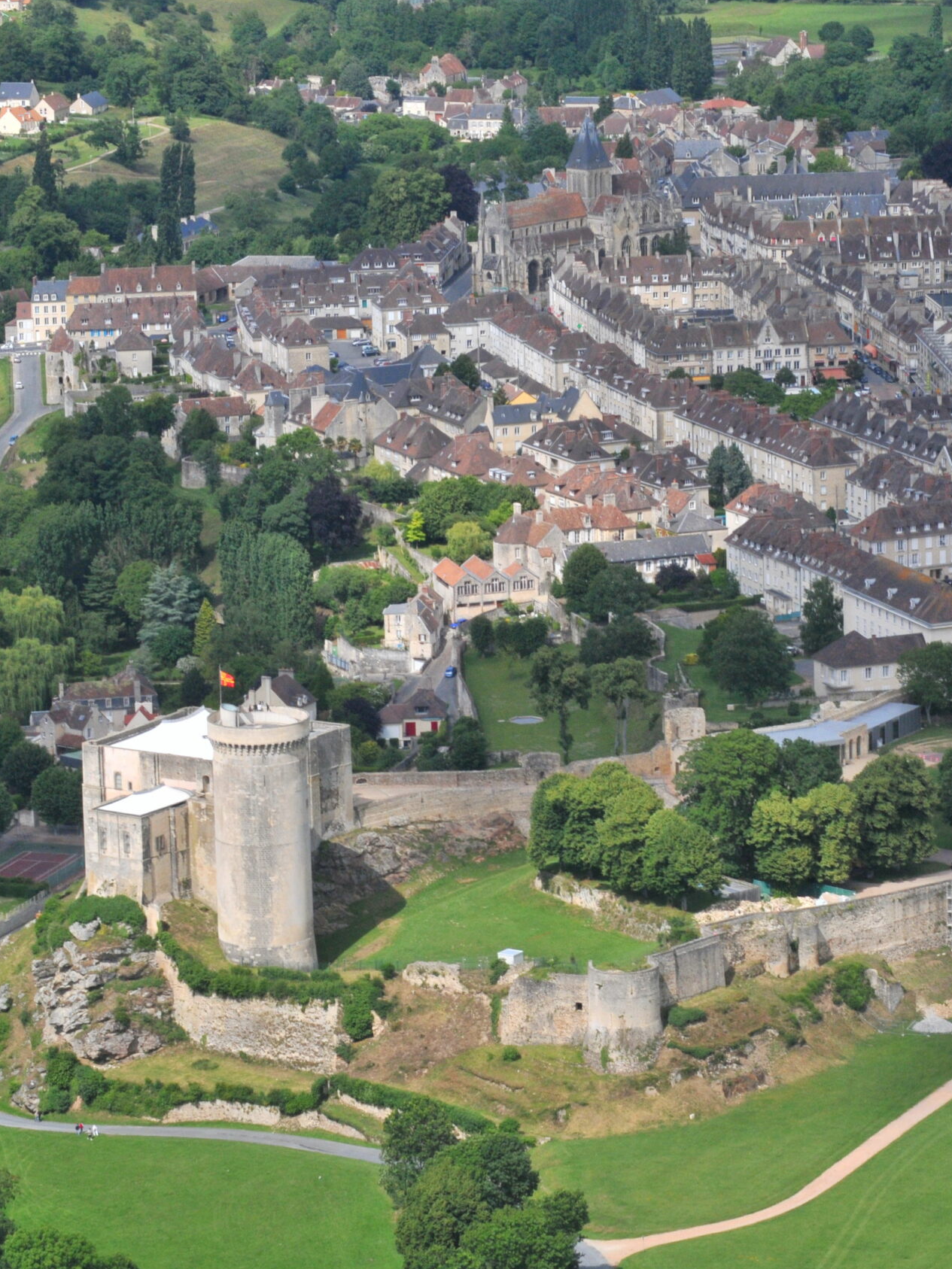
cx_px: 662
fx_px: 5611
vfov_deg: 12.9
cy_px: 636
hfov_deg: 9.7
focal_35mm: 153
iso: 400
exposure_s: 1/500
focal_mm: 70
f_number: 14
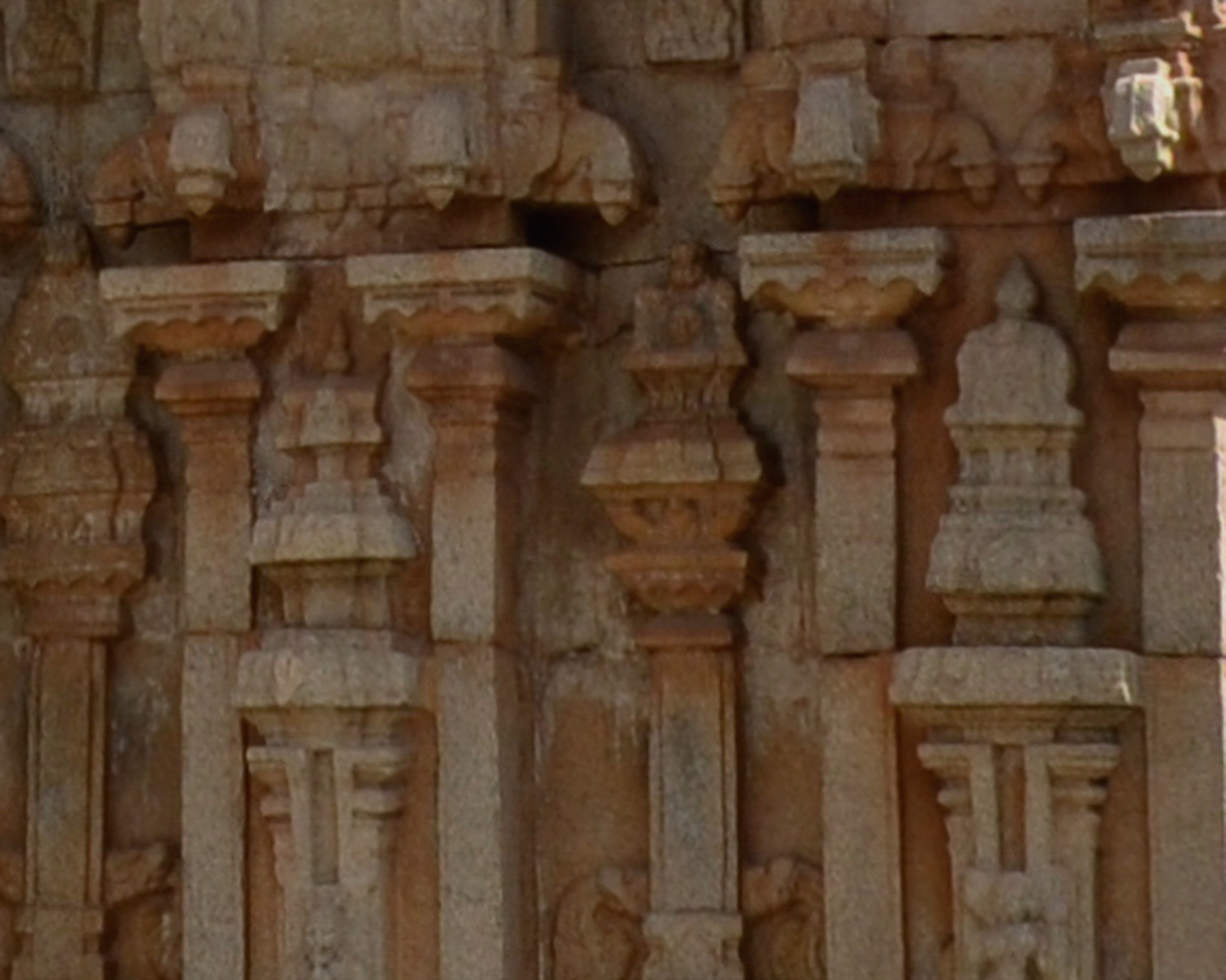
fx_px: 7471
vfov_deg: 7.3
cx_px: 251
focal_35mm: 206
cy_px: -783
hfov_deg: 9.4
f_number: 6.3
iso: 200
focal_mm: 18
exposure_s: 1/640
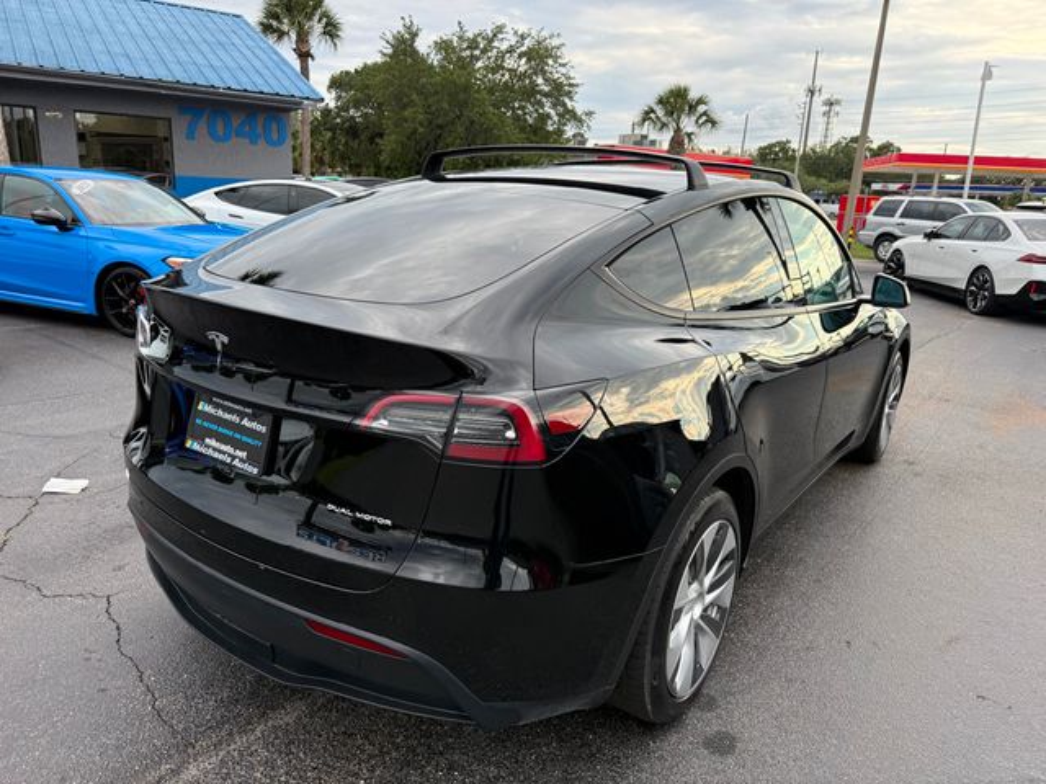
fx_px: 725
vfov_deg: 56.8
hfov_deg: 71.6
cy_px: 392
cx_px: 523
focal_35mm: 24
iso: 100
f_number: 1.78
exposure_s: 1/955
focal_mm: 6.76
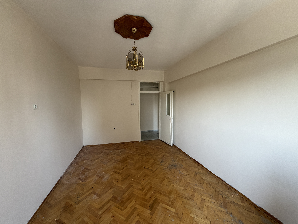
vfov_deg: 85.7
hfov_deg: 102.1
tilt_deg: -4.4
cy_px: 112
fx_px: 121
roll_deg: +1.1
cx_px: 149
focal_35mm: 14
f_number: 2.2
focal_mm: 2.22
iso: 160
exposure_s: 1/121
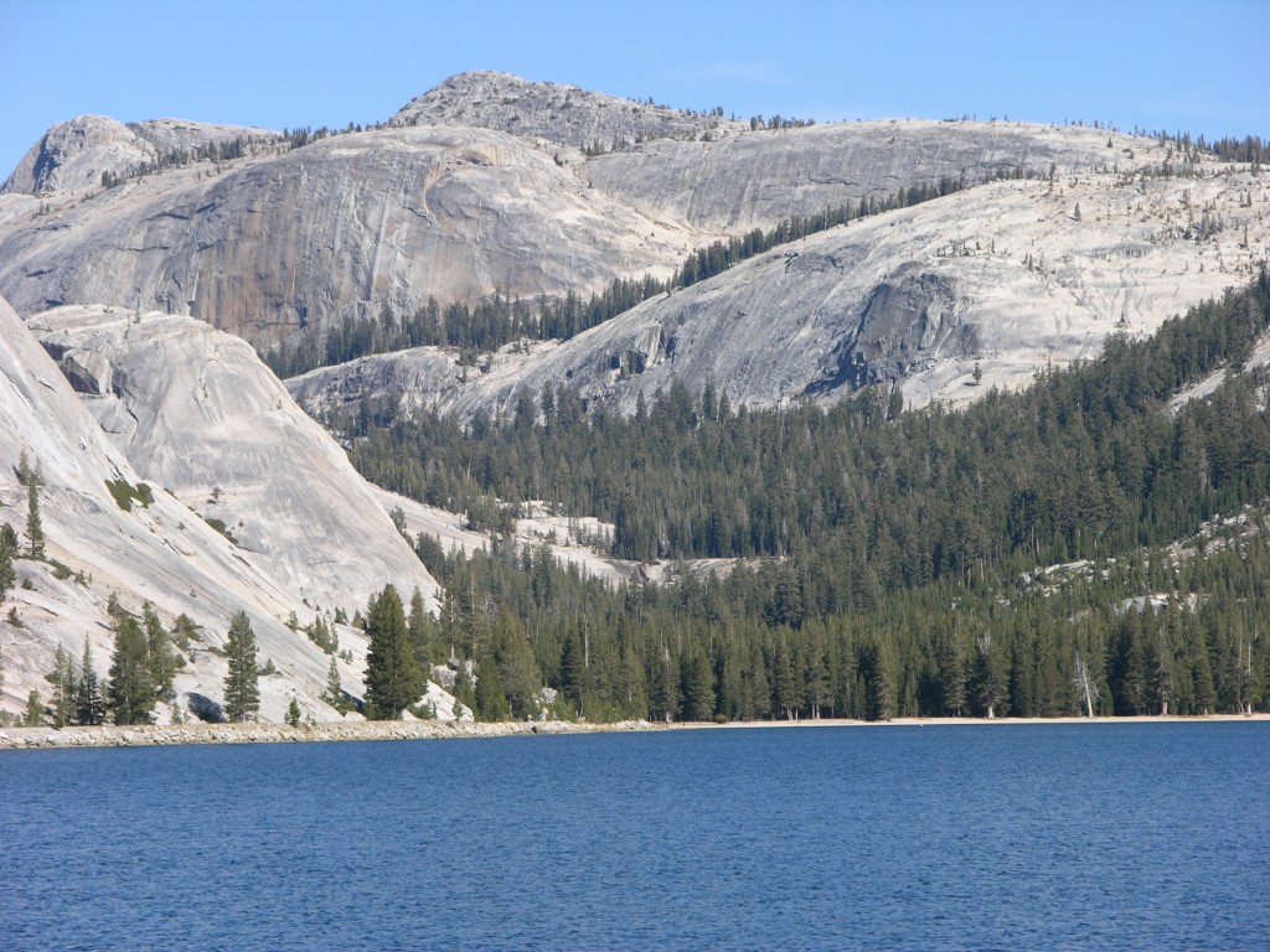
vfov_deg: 8.2
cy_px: 476
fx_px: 6604
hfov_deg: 11.0
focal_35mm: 180
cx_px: 635
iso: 50
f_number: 5.6
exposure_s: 1/258
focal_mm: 44.7
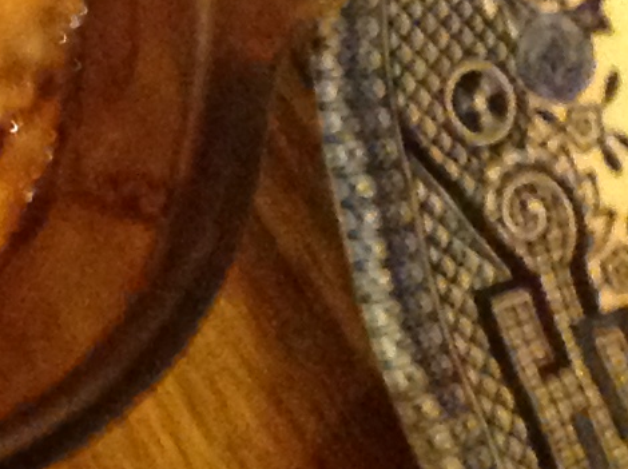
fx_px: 3496
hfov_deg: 8.9
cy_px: -613
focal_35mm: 193
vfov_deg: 7.3
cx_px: -1048
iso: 640
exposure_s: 1/15
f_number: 2.4
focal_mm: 4.28
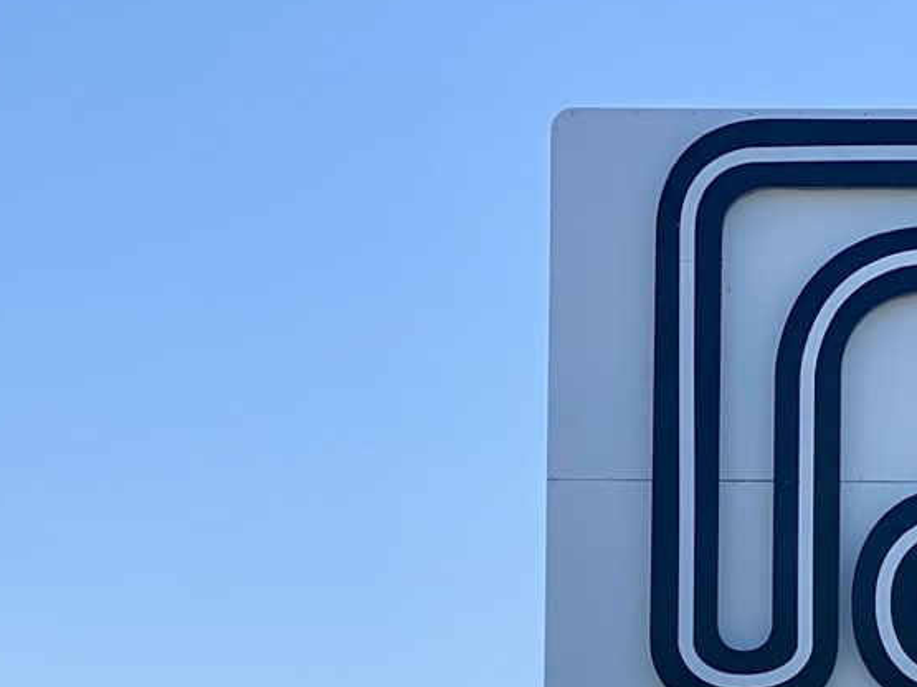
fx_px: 4767
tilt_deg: +2.6
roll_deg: -1.5
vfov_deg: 8.1
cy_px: 1009
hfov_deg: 11.0
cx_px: 719
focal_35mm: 180
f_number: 2
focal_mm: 6
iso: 20
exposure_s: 1/1497
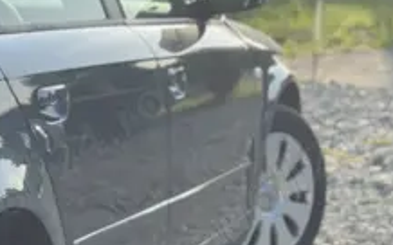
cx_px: -78
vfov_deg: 8.6
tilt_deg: -12.0
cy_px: 193
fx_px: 1627
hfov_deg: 13.4
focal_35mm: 152
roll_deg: -2.0
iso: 32
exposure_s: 1/615
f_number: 2
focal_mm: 6
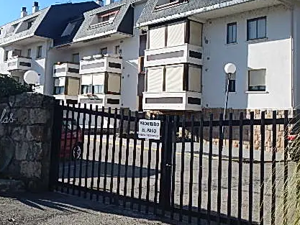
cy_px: 78
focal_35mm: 43
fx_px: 373
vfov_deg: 33.4
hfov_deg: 43.5
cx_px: 113
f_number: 3.9
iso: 125
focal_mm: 5
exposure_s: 1/800
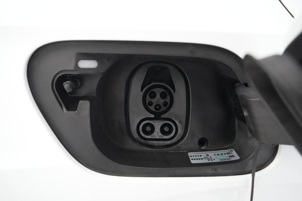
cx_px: 151
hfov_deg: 67.4
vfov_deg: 47.9
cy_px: 100
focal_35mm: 27
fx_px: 226
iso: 20000
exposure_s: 1/320
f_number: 4
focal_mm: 27
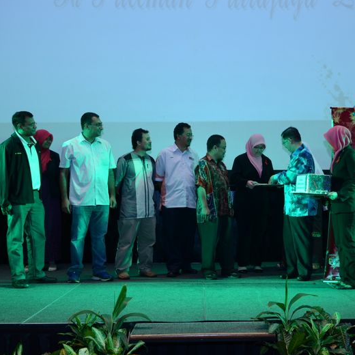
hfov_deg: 35.9
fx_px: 545
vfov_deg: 36.1
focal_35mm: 47
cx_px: 217
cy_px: 177
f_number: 4
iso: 800
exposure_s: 1/80
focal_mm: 24
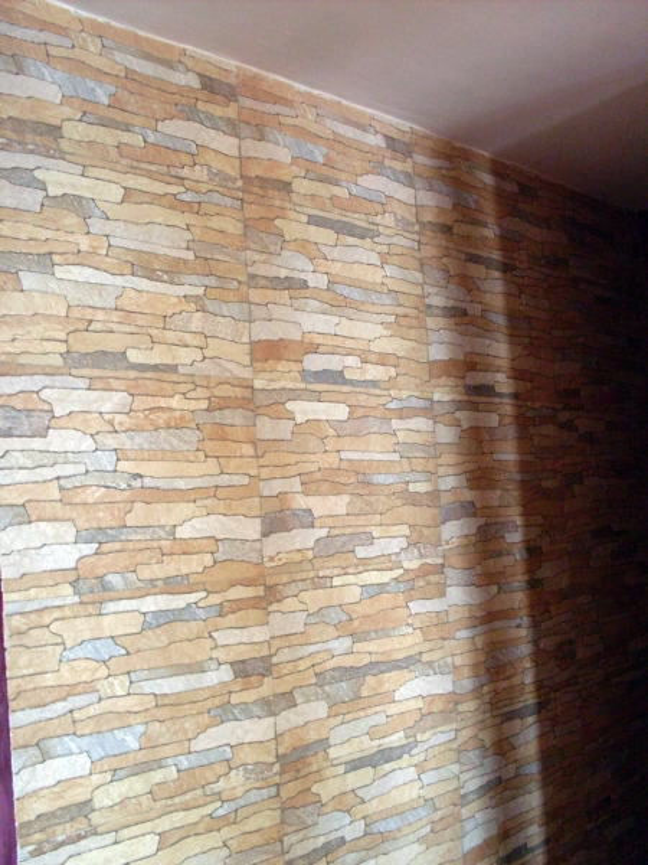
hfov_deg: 37.7
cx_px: 324
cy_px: 432
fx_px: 948
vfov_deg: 49.0
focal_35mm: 38
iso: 200
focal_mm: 6.3
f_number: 2.8
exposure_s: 1/45
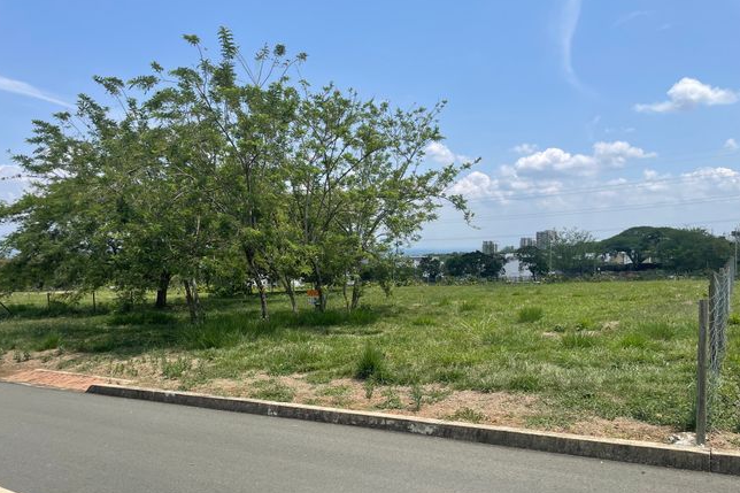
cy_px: 279
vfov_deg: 46.3
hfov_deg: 65.5
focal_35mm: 28
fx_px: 575
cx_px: 359
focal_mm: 4.2
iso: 32
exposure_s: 1/4292
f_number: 1.6
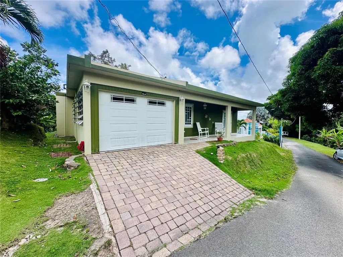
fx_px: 139
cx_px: 172
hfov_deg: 102.1
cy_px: 128
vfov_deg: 85.7
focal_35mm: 14
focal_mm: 2.22
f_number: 2.2
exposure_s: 1/842
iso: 40
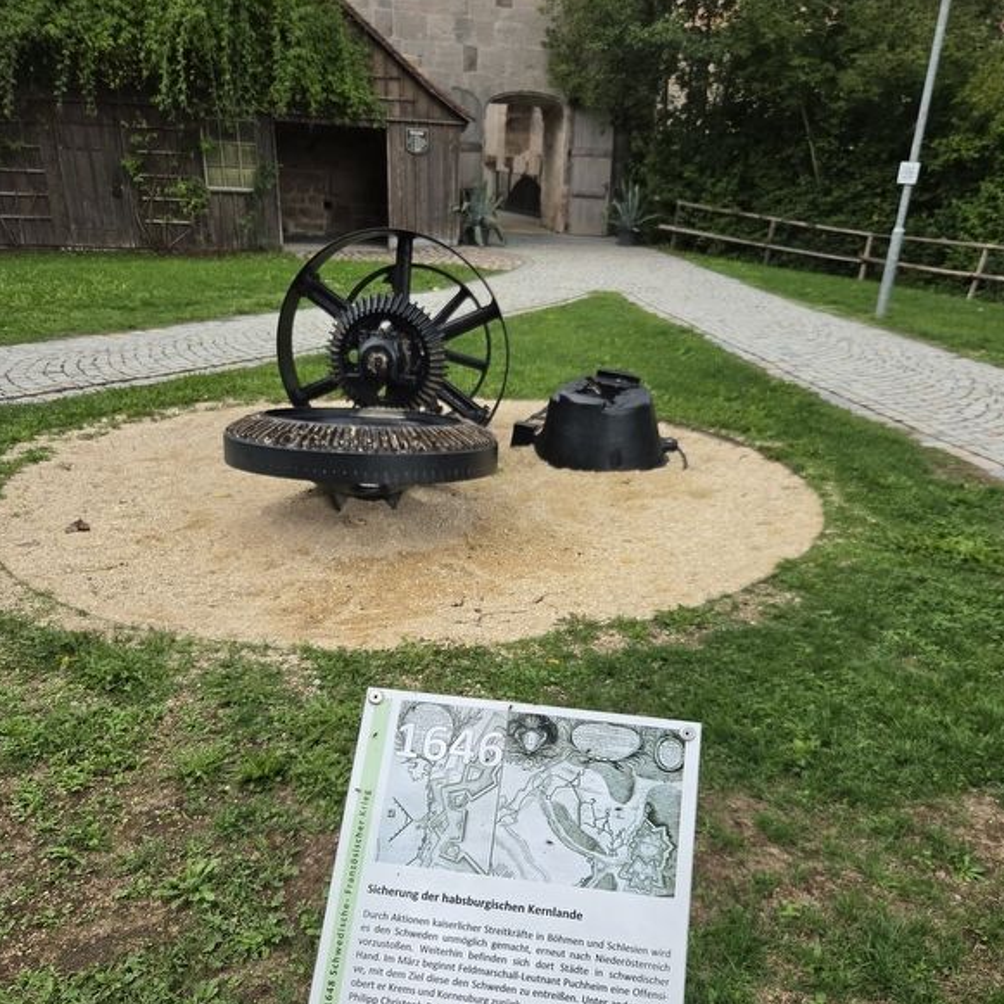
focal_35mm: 28
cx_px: 512
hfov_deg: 57.3
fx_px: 919
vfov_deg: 56.6
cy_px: 631
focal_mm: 5.4
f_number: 1.8
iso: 80
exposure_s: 1/1120
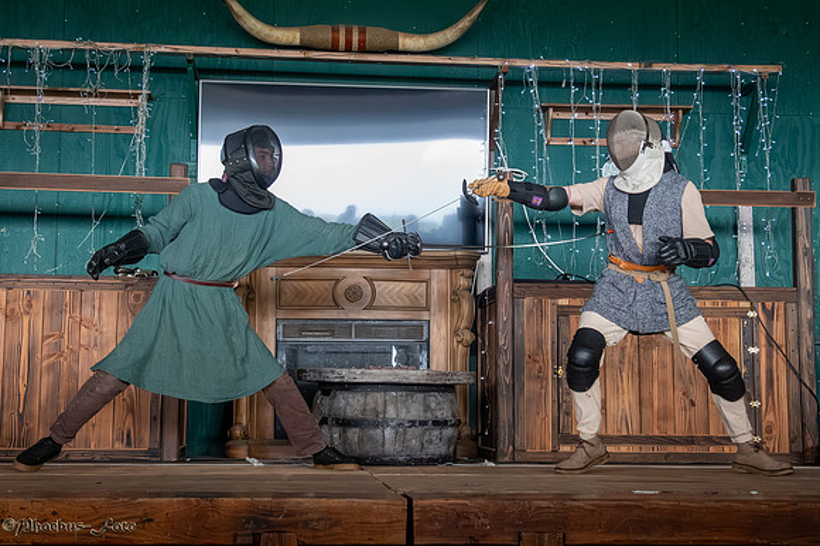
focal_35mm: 59
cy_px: 246
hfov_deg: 33.8
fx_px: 1350
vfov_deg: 22.8
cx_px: 412
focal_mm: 38
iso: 8000
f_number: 5.6
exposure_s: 1/320
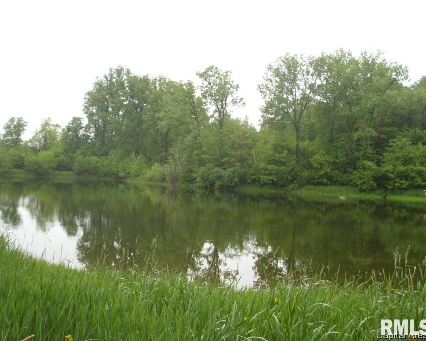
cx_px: 220
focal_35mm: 40
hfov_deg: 45.8
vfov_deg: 37.3
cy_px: 170
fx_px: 504
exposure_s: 1/122
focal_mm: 6.3
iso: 50
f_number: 2.9
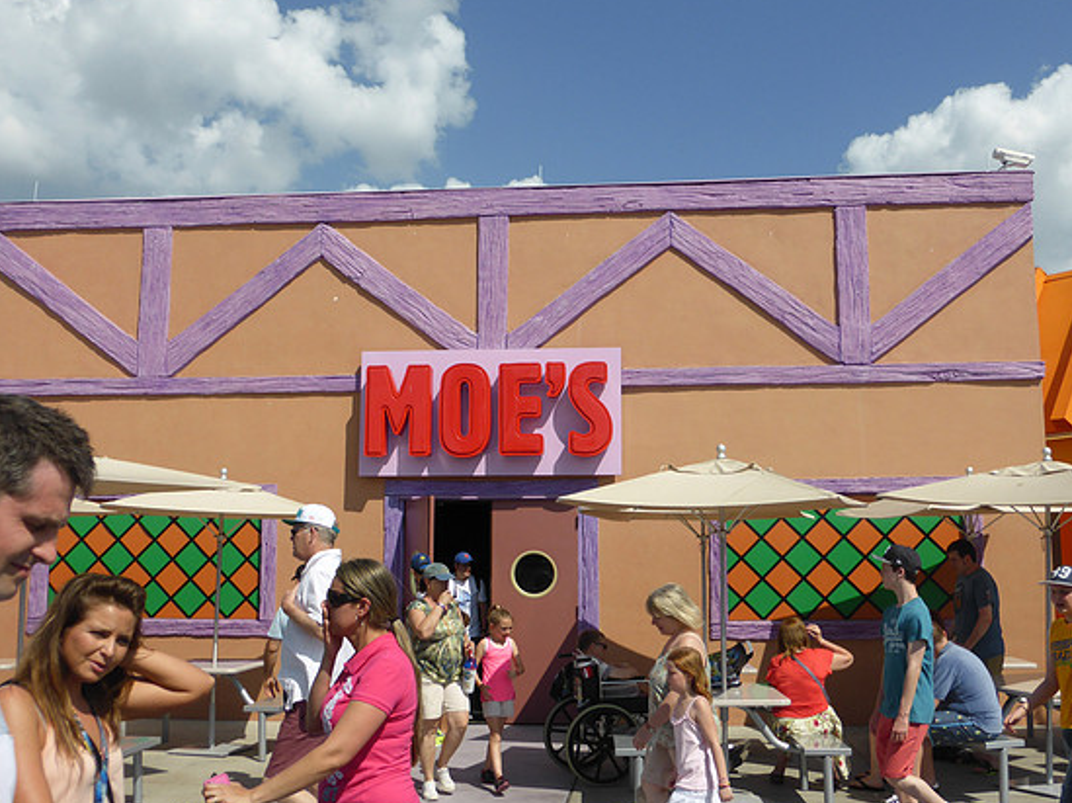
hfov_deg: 50.1
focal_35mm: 37
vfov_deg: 38.6
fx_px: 1145
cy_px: 411
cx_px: 562
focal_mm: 6.1
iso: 100
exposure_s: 1/1600
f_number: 3.7
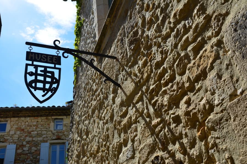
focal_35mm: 36
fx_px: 246
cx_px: 124
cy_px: 82
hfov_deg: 53.2
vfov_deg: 36.7
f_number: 11
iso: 100
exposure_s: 1/160
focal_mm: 24
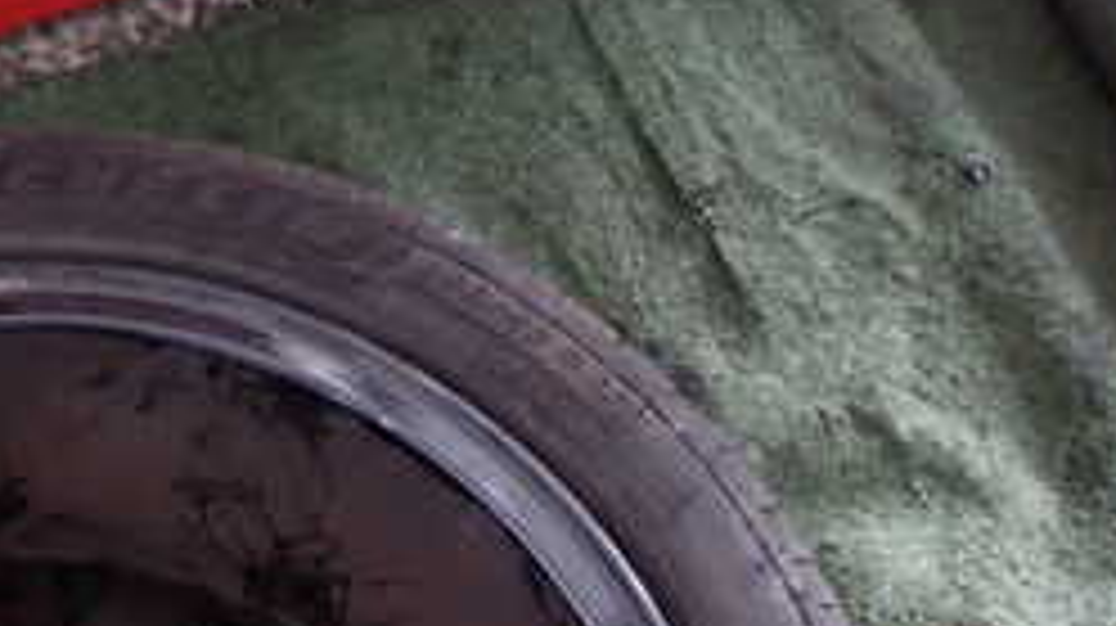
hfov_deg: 29.8
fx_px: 1951
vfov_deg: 16.3
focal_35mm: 66
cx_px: 9
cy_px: 986
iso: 640
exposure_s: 1/30
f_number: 2
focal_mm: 4.5
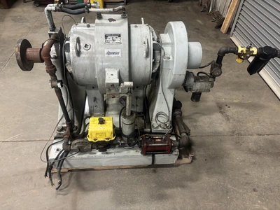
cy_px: 105
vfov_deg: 53.1
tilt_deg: -43.2
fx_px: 210
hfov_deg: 67.3
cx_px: 140
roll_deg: -2.8
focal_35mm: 26
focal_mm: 5.96
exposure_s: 1/60
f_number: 1.6
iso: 400
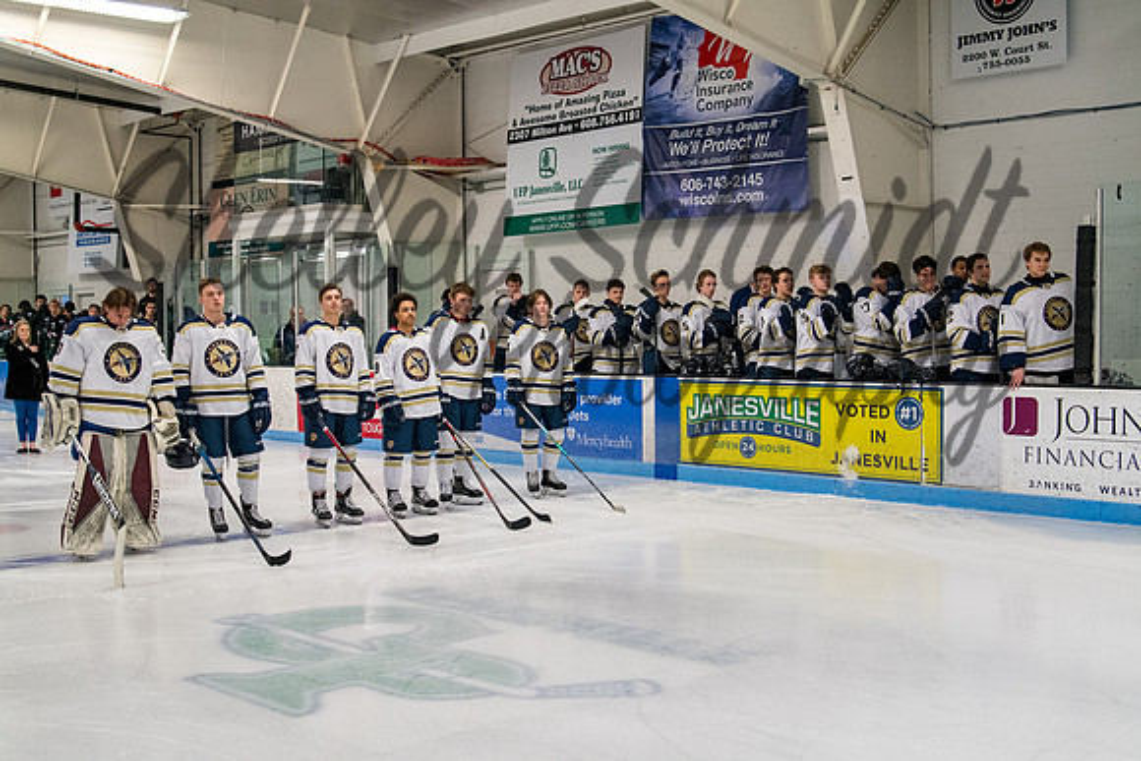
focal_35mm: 42
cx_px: 570
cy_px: 380
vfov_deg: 31.9
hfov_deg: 46.4
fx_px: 1331
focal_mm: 28
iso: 2500
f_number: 4.5
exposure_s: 1/250
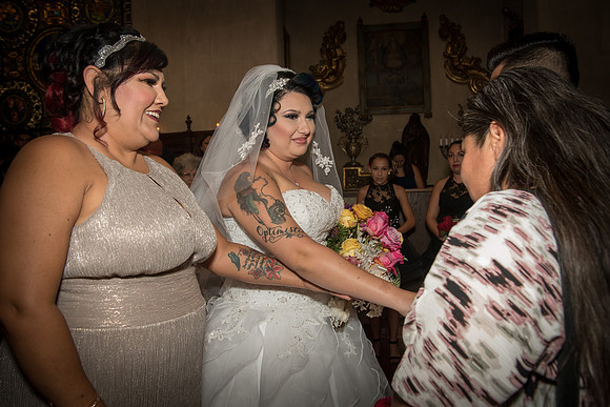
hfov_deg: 65.5
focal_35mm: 28
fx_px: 475
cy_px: 204
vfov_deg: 46.4
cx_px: 305
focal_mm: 28
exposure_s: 1/125
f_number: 9
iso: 2000
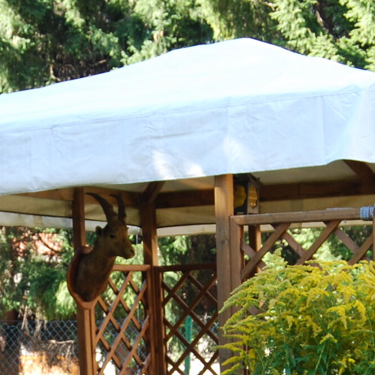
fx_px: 1789
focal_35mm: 146
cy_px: 386
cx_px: 96
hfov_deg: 11.9
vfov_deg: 11.8
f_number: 7.1
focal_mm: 30
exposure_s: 1/60
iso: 200
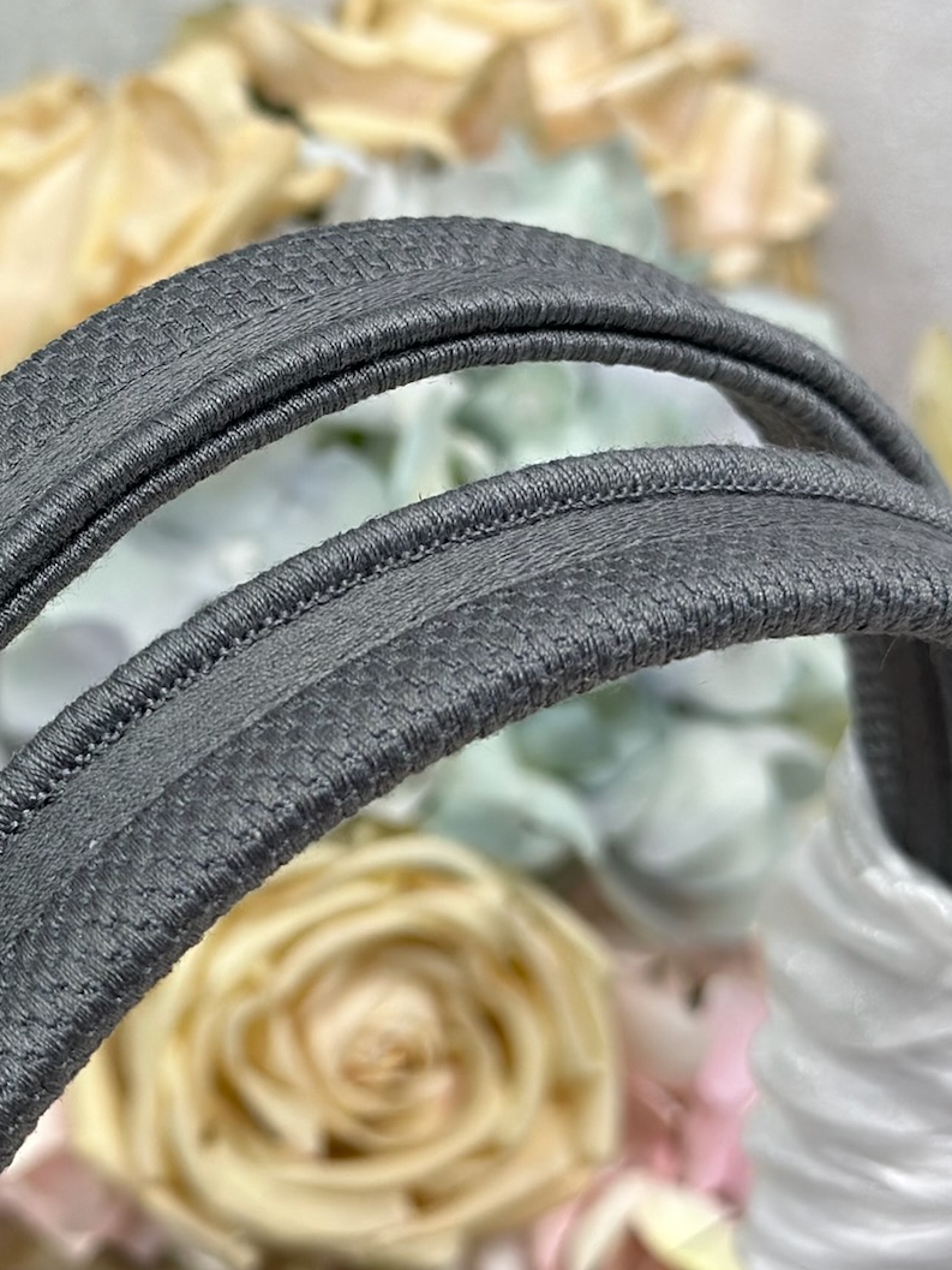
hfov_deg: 15.7
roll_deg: +3.9
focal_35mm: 93
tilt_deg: -36.2
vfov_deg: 21.0
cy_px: 454
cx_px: 130
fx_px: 3410
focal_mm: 6.86
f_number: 1.78
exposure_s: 1/363
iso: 80
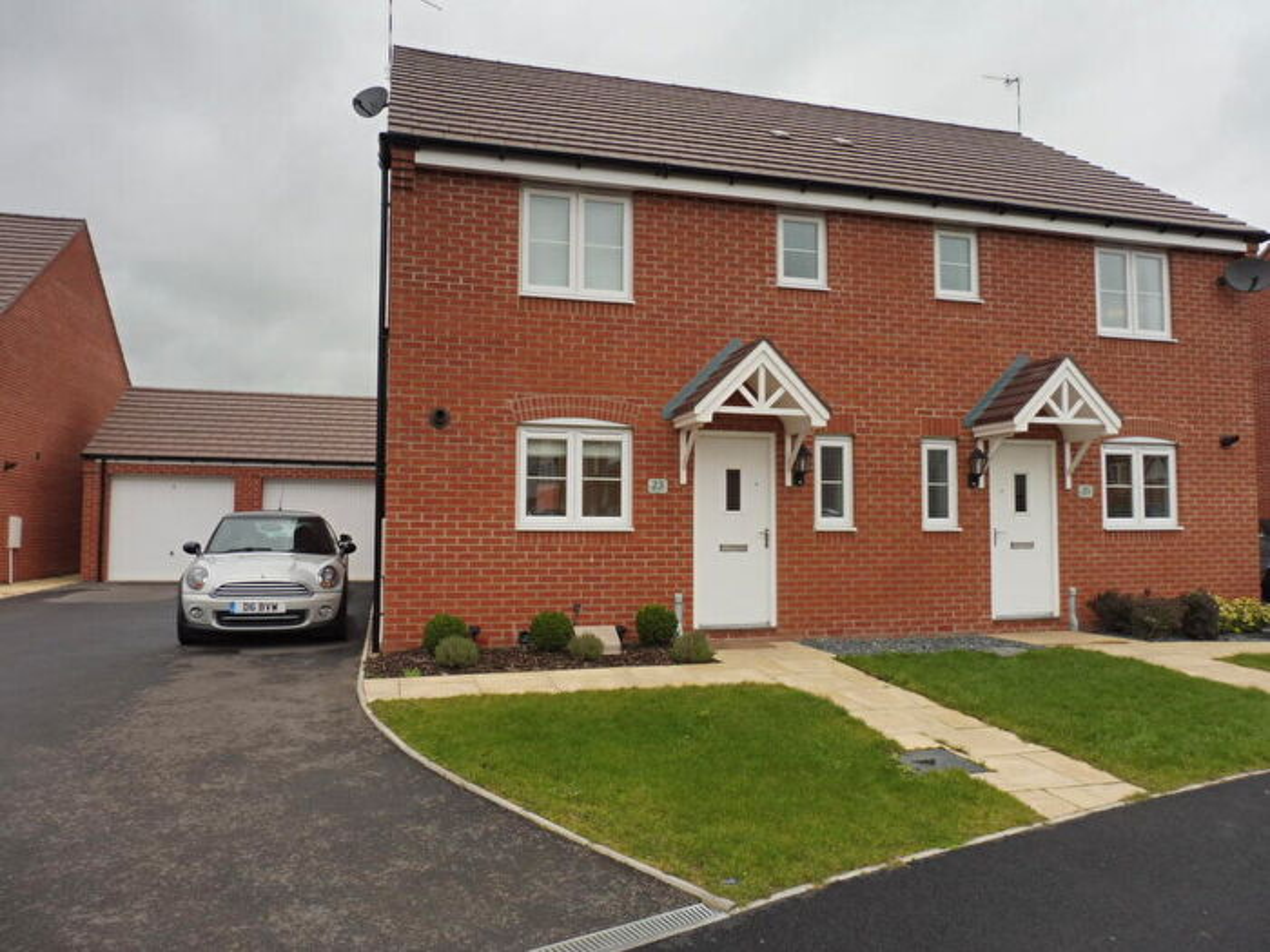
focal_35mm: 24
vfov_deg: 56.8
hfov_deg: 71.6
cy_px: 476
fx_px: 881
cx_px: 635
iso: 100
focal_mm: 4.3
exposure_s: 1/100
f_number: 4
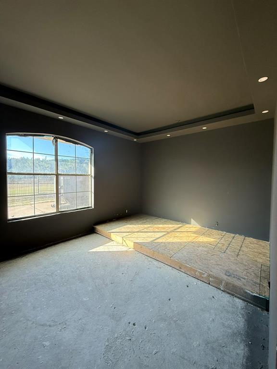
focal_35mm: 14
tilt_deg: +0.0
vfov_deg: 102.1
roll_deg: -1.0
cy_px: 184
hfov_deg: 85.7
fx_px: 149
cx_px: 138
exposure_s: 1/99
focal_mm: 2.22
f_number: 2.2
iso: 80
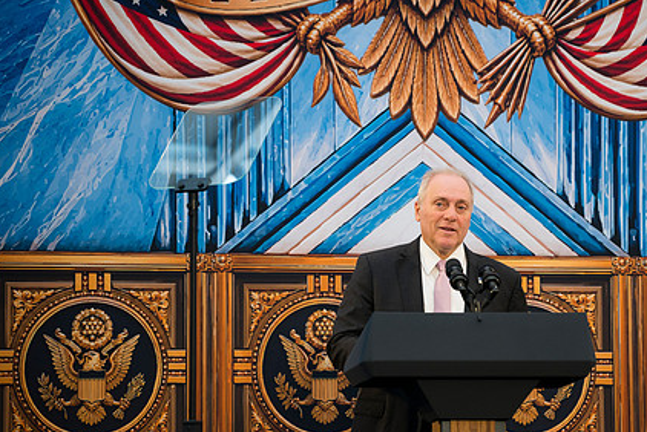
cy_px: 252
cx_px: 389
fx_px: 3705
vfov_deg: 6.7
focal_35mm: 206
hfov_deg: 10.0
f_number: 2.8
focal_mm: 150
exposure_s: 1/200
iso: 400
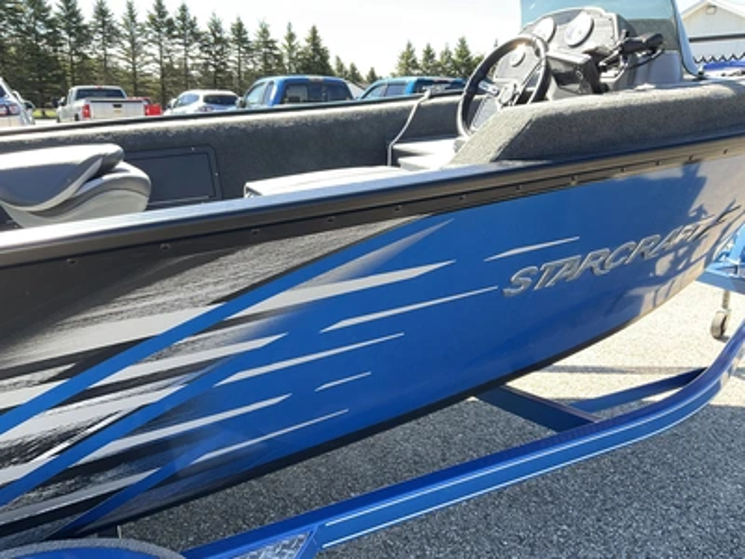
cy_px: 280
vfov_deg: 48.2
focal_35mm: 29
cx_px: 372
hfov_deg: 61.7
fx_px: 624
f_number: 1.8
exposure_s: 1/221
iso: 20
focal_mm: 3
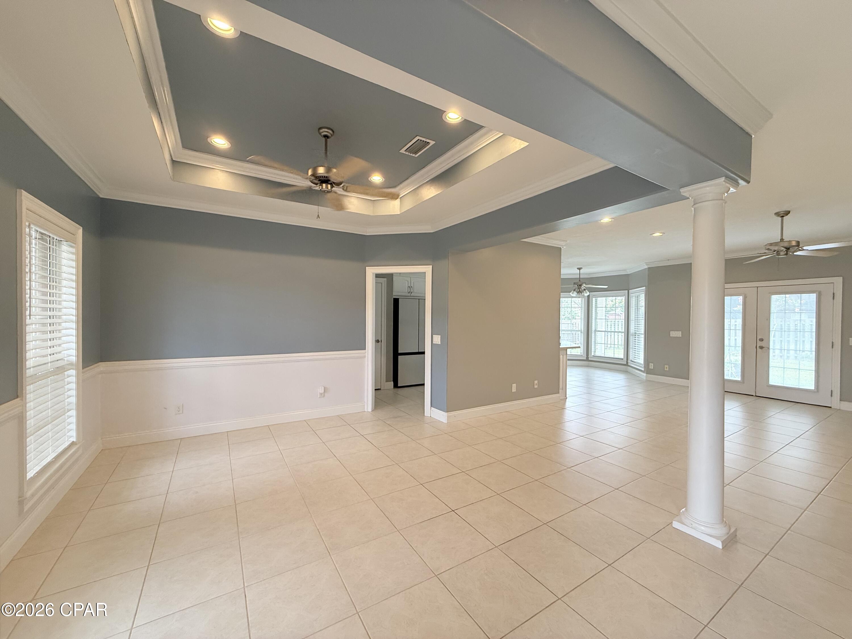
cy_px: 320
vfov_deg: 85.7
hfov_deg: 102.1
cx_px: 426
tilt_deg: -0.1
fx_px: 345
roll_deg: -0.6
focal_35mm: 14
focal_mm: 2.22
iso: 125
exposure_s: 1/120
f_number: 2.2
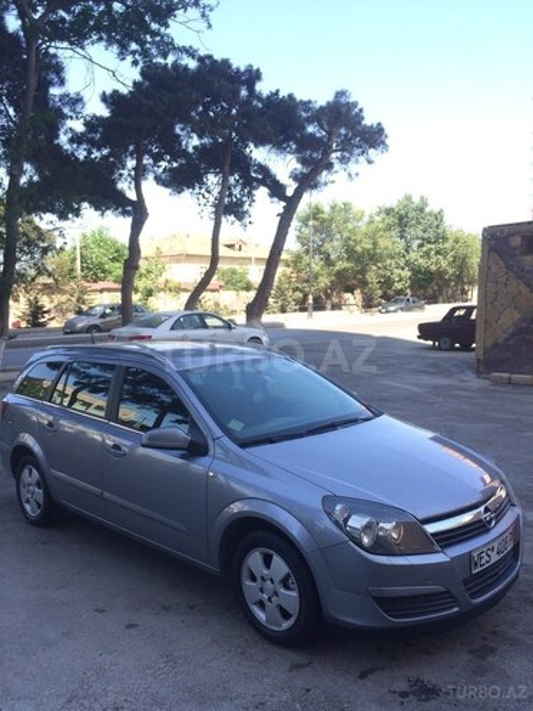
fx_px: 595
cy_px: 356
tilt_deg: -6.4
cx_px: 266
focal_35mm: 29
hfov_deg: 48.2
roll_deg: +1.0
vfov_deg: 61.7
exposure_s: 1/427
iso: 32
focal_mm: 4.15
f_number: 2.2
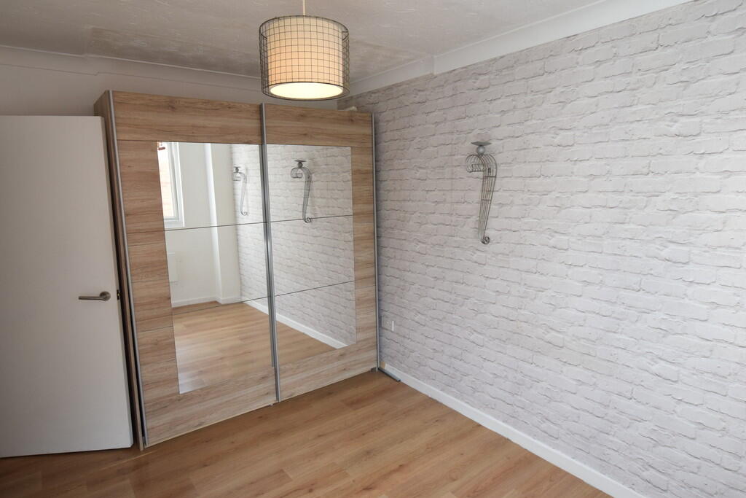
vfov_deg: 59.5
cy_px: 249
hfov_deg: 81.2
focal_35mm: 21
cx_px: 373
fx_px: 435
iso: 800
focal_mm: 14
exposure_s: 1/125
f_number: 5.6
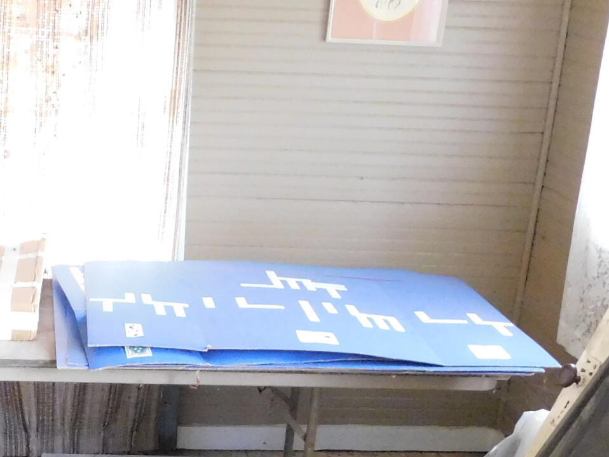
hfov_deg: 26.0
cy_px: 410
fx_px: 1267
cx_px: 38
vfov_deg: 20.1
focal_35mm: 72
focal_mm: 4
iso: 800
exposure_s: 1/50
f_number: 3
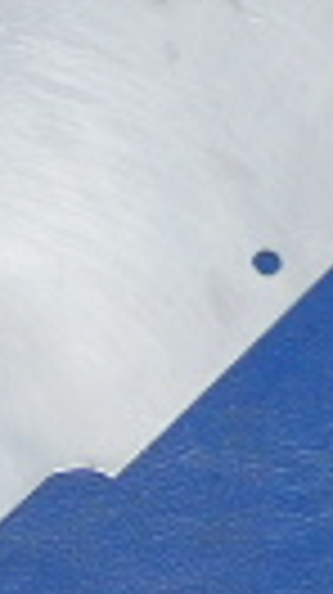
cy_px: -356
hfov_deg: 8.1
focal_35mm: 148
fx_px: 2329
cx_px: 18
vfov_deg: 13.5
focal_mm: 5
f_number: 3.9
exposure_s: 1/30
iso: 320
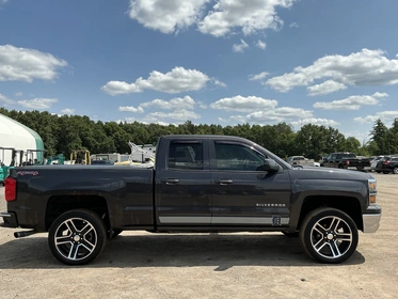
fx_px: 345
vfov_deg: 46.8
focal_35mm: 30
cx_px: 198
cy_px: 154
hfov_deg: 59.9
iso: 25
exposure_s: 1/2320
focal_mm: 3
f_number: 1.8
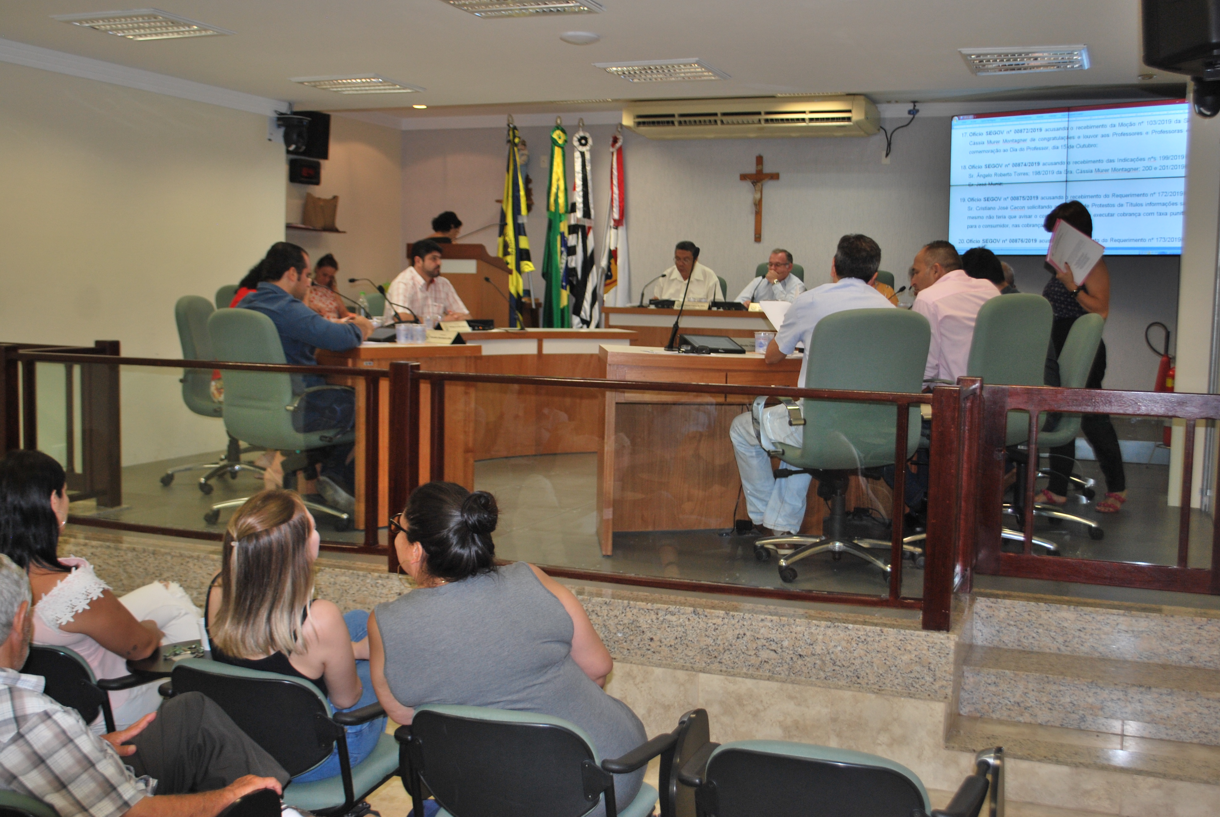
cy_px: 408
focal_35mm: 39
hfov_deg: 49.5
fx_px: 1323
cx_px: 610
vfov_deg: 34.3
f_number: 4.2
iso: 200
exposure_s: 1/60
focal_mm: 26
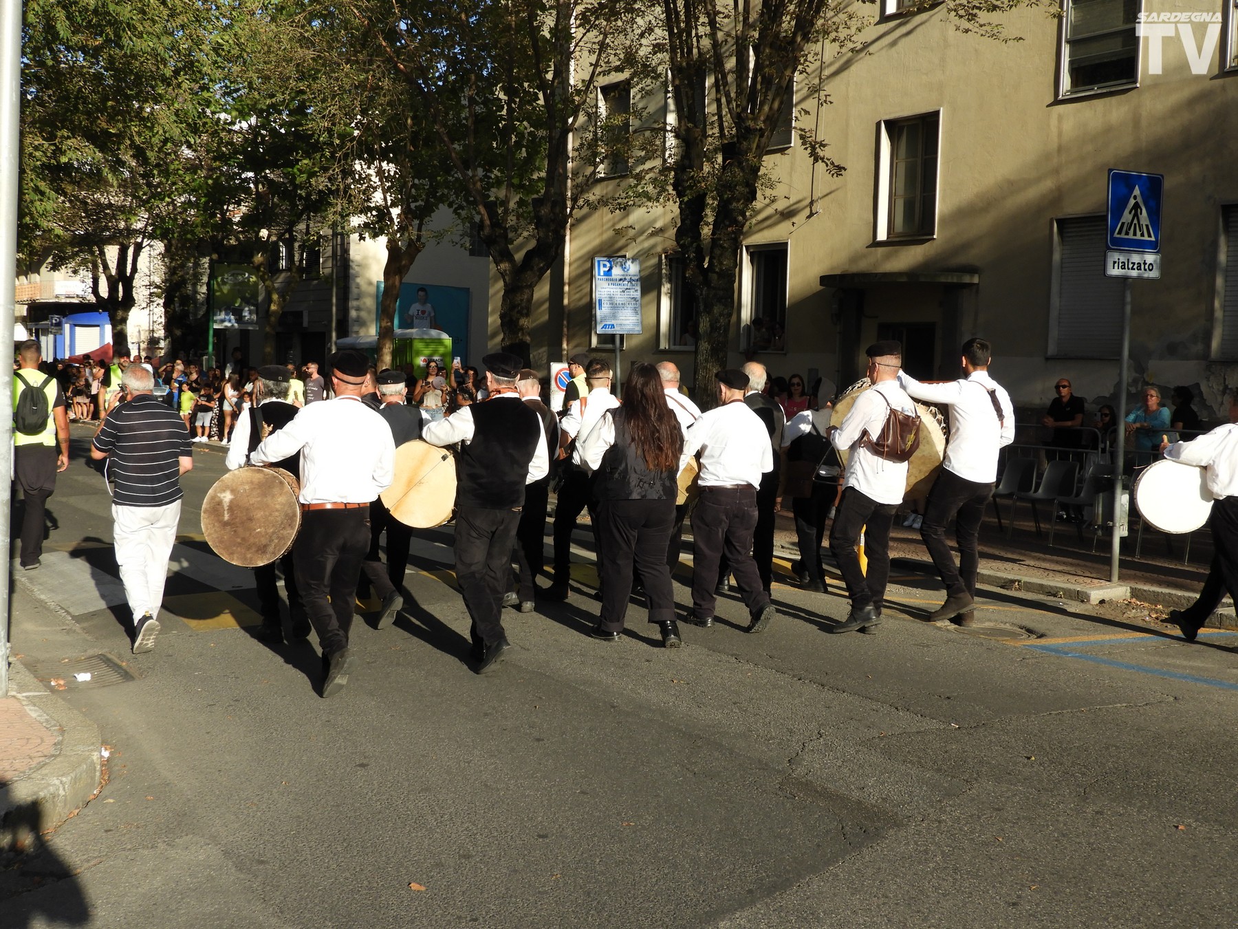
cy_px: 464
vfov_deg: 36.0
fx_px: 1431
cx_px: 619
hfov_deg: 46.8
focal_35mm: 40
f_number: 3.8
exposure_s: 1/640
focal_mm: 7.2
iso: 100
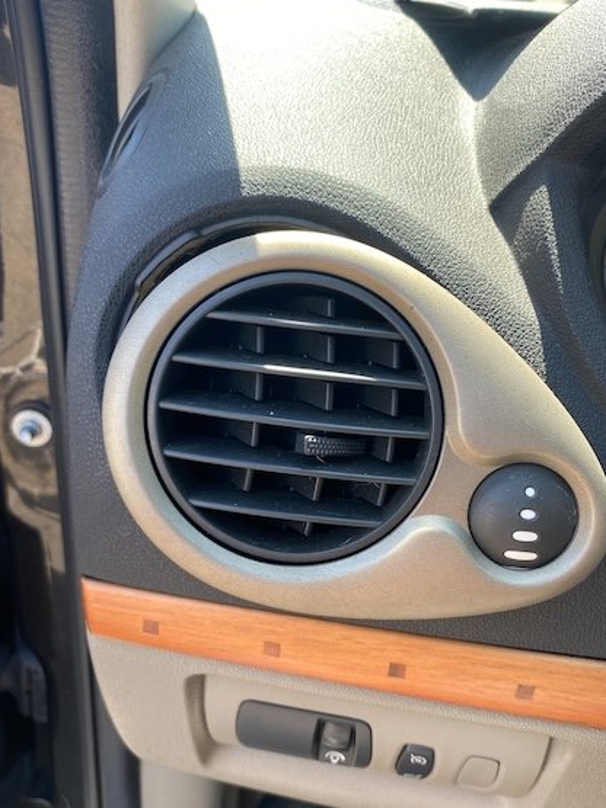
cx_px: 334
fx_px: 701
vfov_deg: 59.8
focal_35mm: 30
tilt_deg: -27.4
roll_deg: -4.6
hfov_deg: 46.7
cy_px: 454
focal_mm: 4.25
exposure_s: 1/122
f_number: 1.8
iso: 32
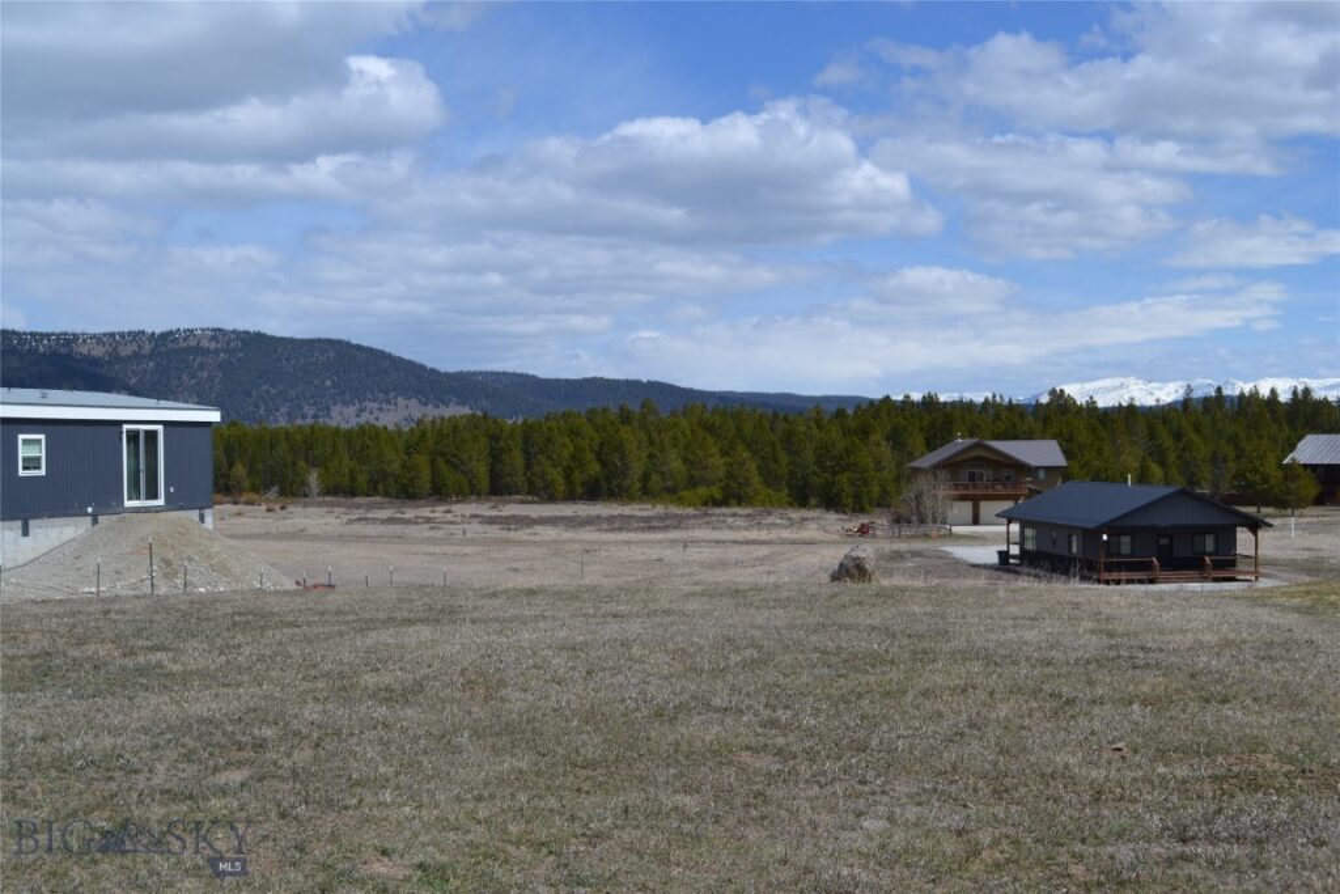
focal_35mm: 39
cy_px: 447
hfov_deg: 49.5
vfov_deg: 34.2
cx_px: 670
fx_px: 1452
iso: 100
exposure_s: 1/320
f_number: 9
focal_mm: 26
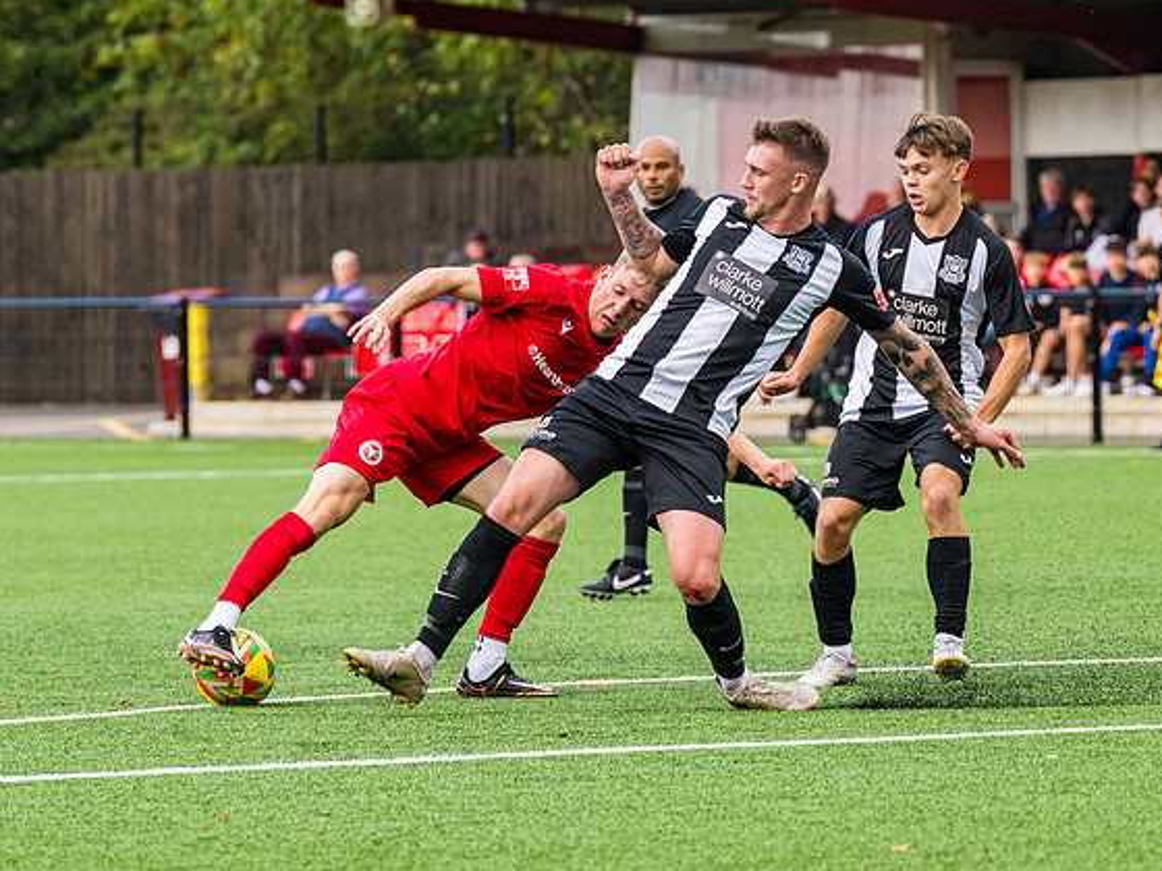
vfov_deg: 4.6
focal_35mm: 323
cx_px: 449
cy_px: 359
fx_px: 10843
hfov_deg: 6.1
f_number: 4.5
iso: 800
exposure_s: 1/1600
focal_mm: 155
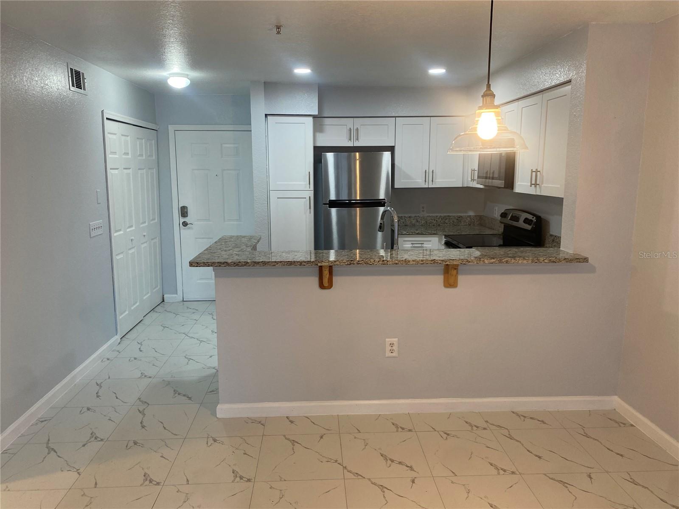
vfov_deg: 53.1
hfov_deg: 67.3
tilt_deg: -8.3
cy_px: 254
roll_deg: +0.0
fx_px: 510
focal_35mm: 26
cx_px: 340
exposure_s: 1/60
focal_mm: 4.25
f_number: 1.8
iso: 80
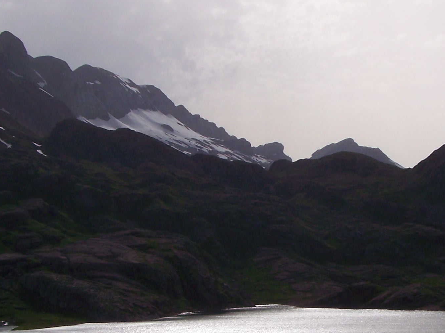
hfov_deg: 22.3
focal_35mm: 87
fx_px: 1118
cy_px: 243
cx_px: 326
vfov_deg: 16.9
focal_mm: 6.3
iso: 64
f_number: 5.6
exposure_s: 1/800
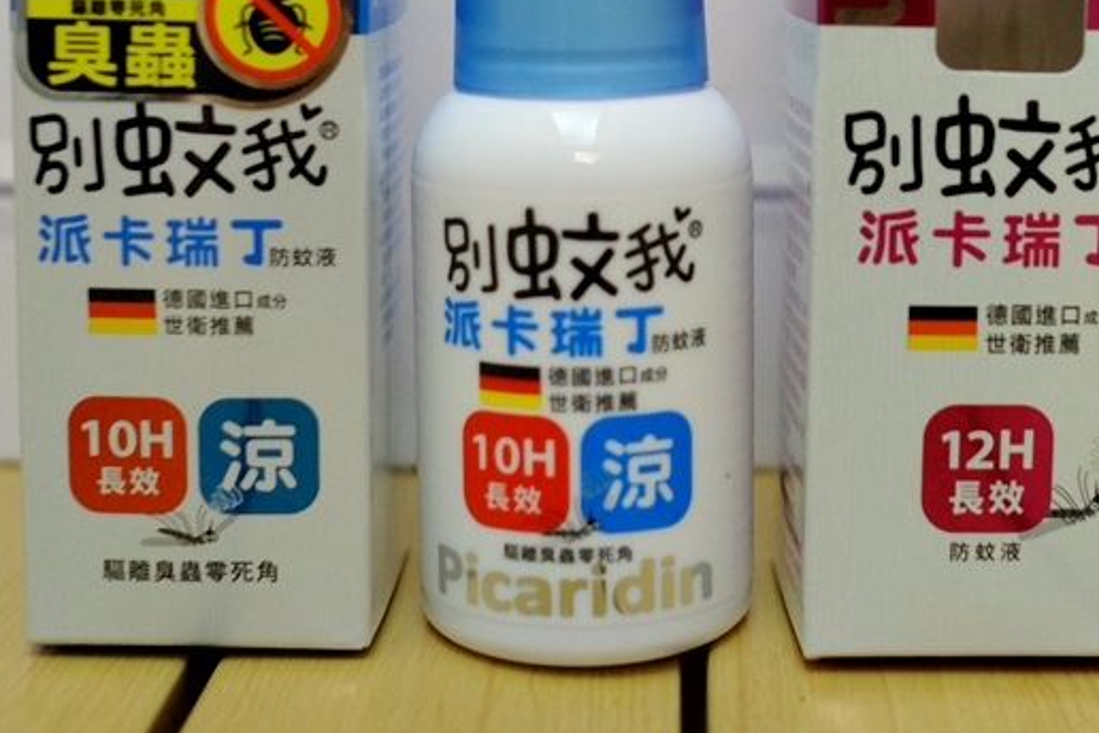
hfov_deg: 32.6
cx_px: 722
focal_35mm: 61
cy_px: 104
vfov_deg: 21.9
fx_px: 1862
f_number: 2.8
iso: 2000
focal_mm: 23
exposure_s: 1/58
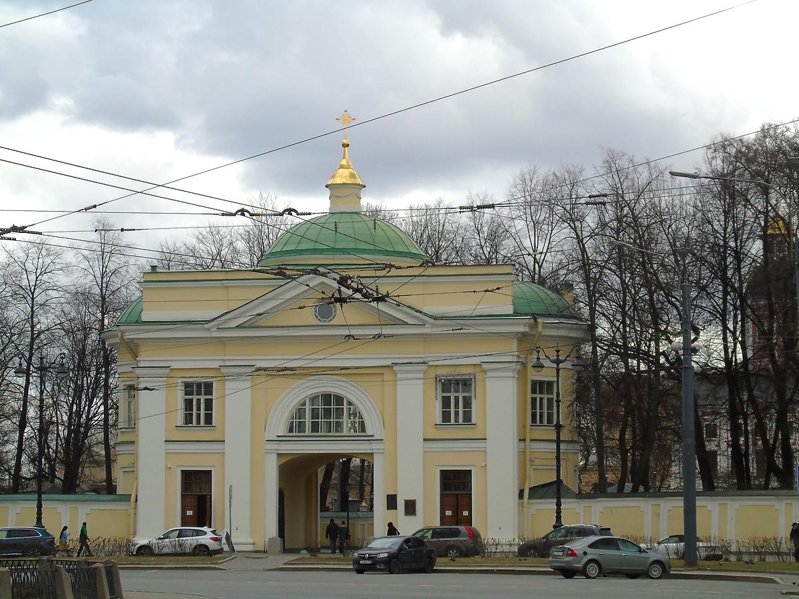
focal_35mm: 94
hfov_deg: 20.9
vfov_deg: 15.7
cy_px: 300
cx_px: 400
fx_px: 2170
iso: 80
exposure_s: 1/320
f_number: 4.3
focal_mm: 17
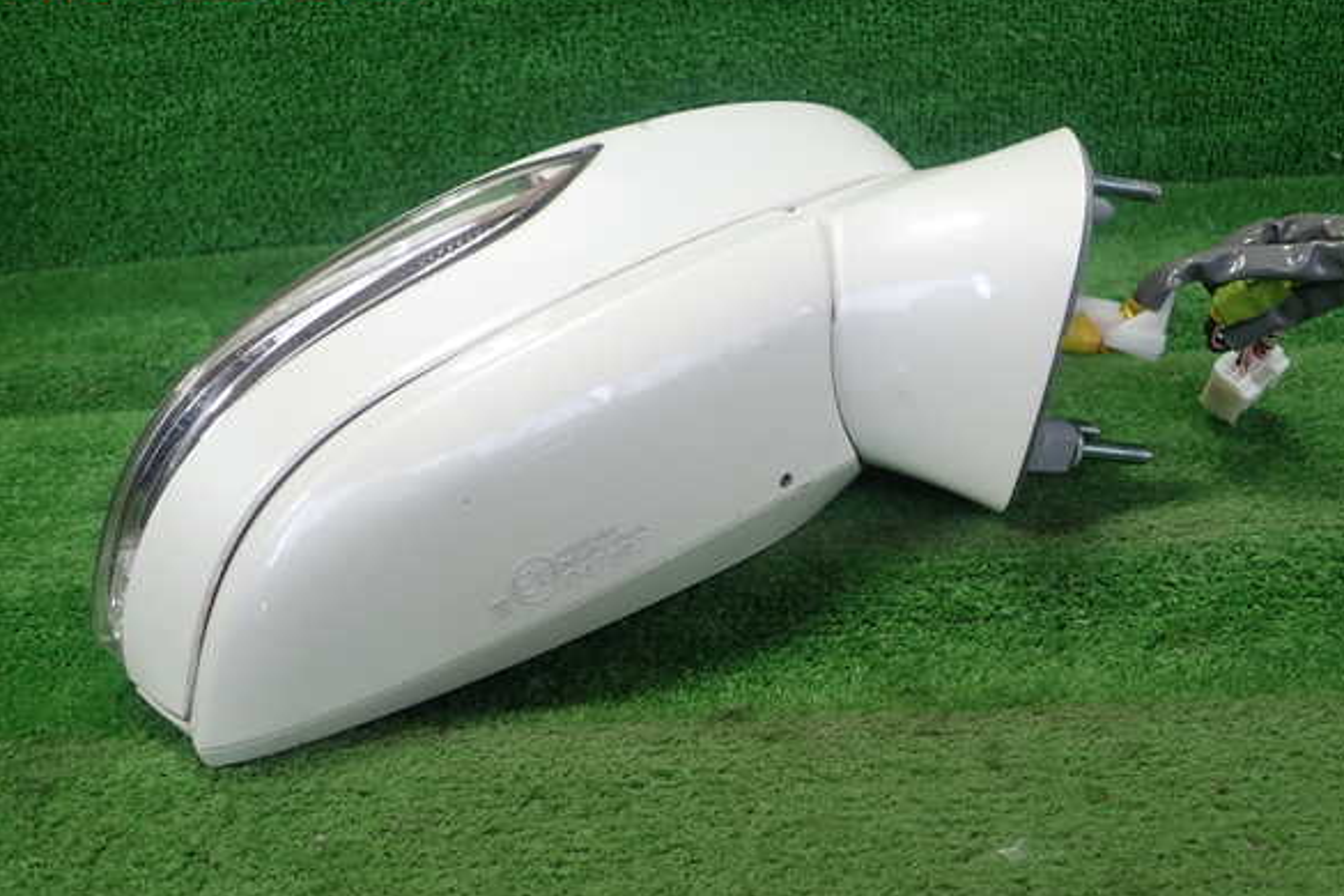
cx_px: 687
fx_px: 1195
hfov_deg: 58.7
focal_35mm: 32
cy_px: 466
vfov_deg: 41.1
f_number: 2.3
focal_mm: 5.5
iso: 160
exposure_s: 1/125
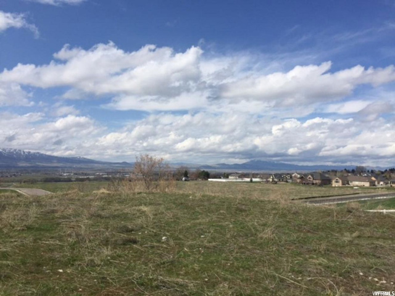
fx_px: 331
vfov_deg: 48.2
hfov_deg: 61.7
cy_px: 148
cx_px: 198
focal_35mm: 29
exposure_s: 1/3968
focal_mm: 4.15
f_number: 2.2
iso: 32
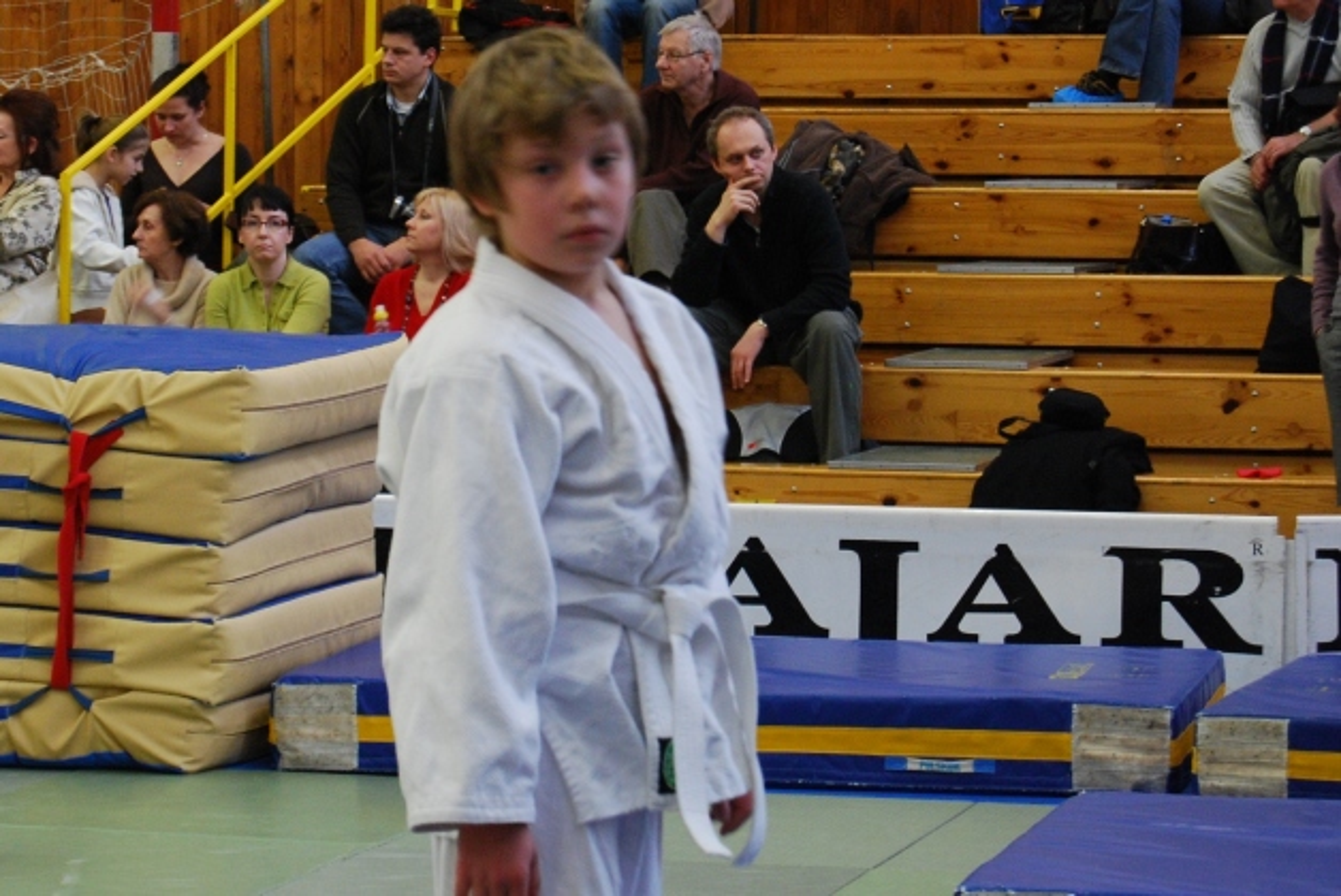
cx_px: 670
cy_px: 448
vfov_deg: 16.6
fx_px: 3076
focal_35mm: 82
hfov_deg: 24.6
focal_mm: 55
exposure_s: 1/20
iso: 800
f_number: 5.6
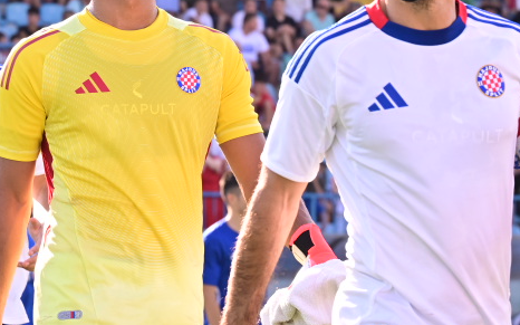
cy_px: 50
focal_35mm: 248
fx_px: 3514
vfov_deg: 5.3
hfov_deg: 8.4
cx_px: 116
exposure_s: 1/640
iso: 320
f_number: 4.5
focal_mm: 70
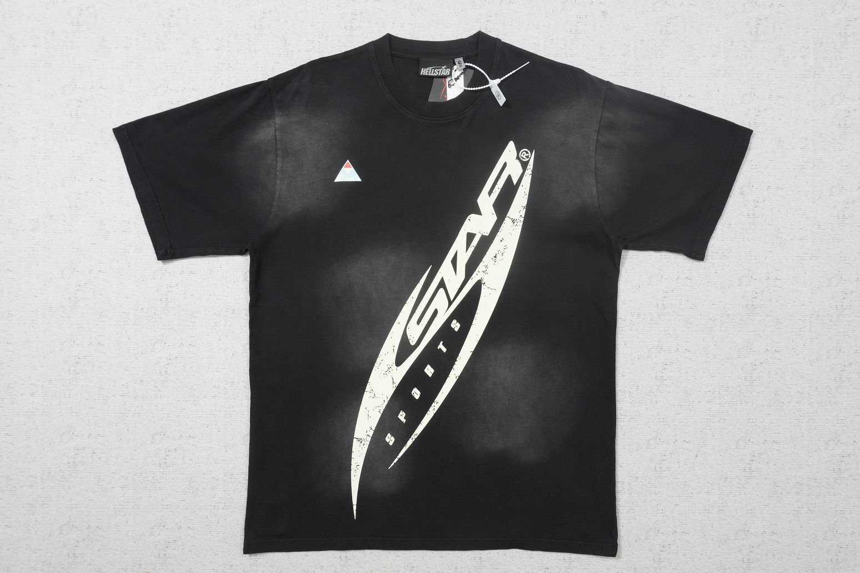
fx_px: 573
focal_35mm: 24
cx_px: 430
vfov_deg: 53.1
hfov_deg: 73.7
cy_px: 286
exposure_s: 1/100
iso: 1600
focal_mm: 16
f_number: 10
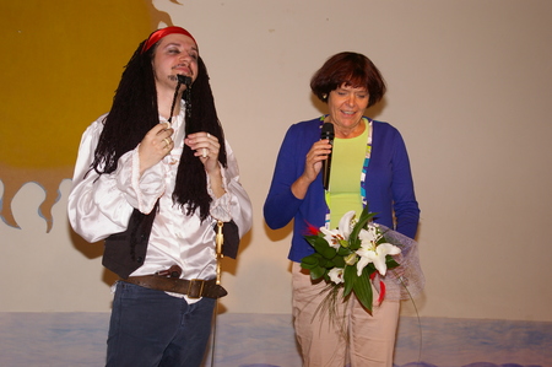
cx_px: 276
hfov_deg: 33.4
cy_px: 184
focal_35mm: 60
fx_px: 919
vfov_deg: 22.6
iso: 400
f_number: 8
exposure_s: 1/125
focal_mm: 40
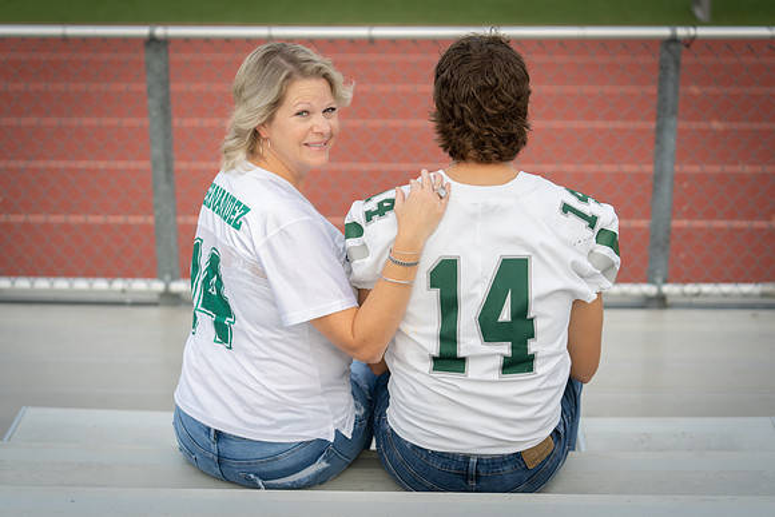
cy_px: 258
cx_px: 388
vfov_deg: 19.5
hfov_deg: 28.8
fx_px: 1507
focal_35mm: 70
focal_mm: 70
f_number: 2.8
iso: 100
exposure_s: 1/400
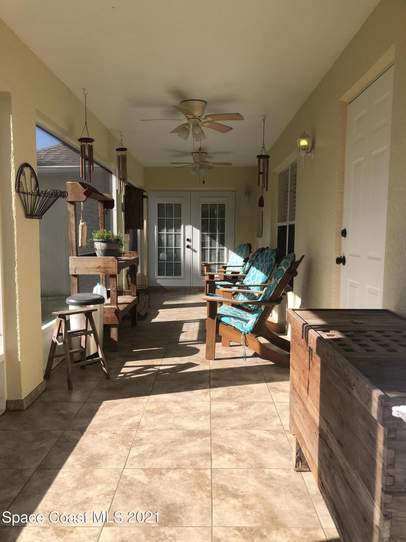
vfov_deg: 63.4
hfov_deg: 49.7
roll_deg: -0.9
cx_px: 203
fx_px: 438
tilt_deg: -6.2
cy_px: 271
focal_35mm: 28
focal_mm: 3.99
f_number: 1.8
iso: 20
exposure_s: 1/657
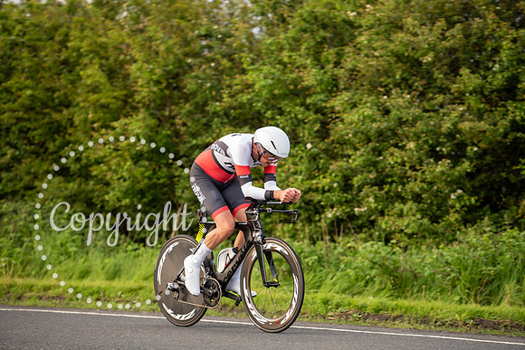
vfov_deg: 9.2
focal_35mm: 150
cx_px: 262
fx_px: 2188
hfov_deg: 13.7
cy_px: 175
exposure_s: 1/640
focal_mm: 150
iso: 400
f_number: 3.2
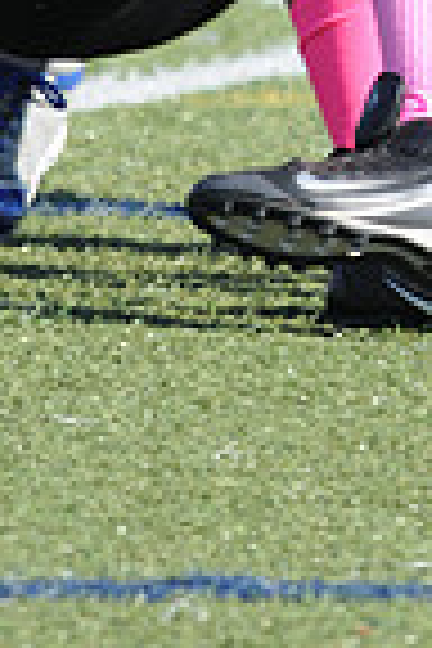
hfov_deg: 0.8
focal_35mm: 1808
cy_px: -459
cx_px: 362
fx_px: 32541
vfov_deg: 1.1
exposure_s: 1/500
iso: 200
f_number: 6.3
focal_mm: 300
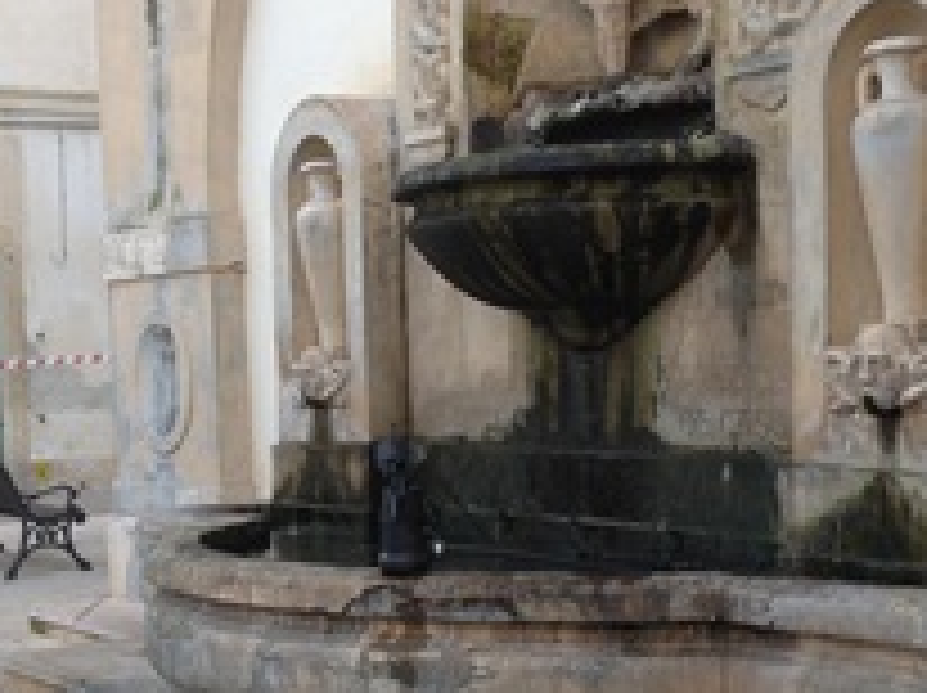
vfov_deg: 19.3
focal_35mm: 76
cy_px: 457
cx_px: 459
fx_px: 2033
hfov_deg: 25.7
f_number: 2.4
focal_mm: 4.28
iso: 50
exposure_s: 1/369
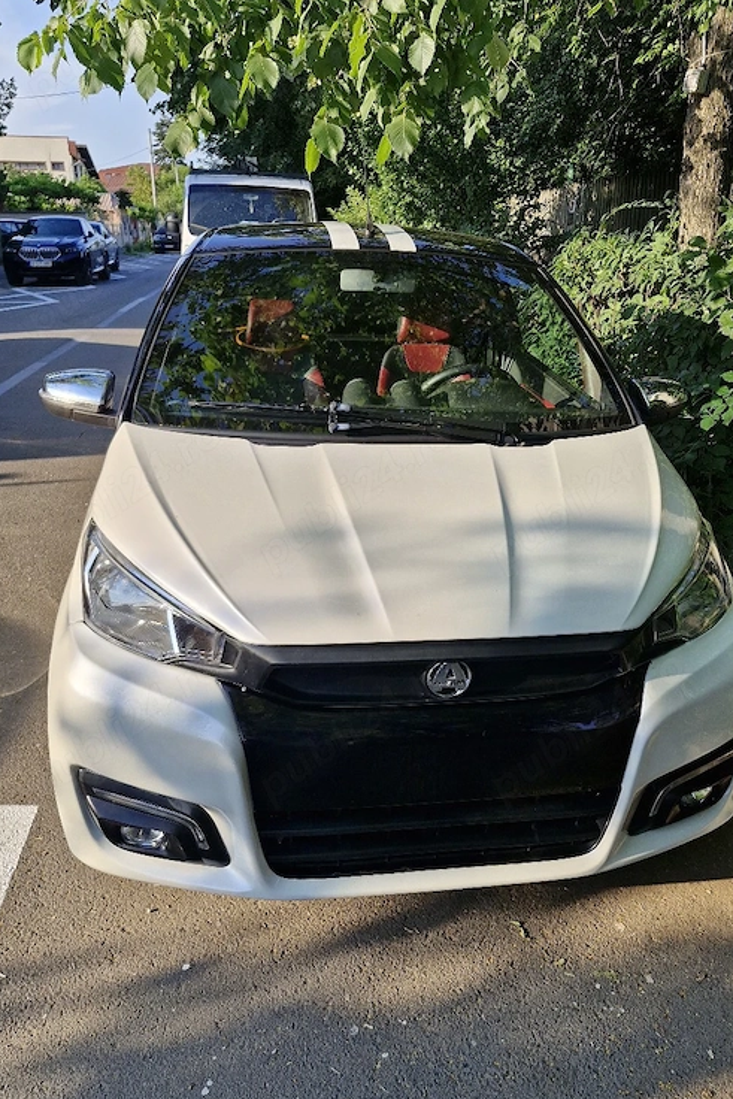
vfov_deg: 69.4
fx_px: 794
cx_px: 415
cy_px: 530
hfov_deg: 49.4
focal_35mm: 26
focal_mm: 5.54
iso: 50
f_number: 1.8
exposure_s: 1/667
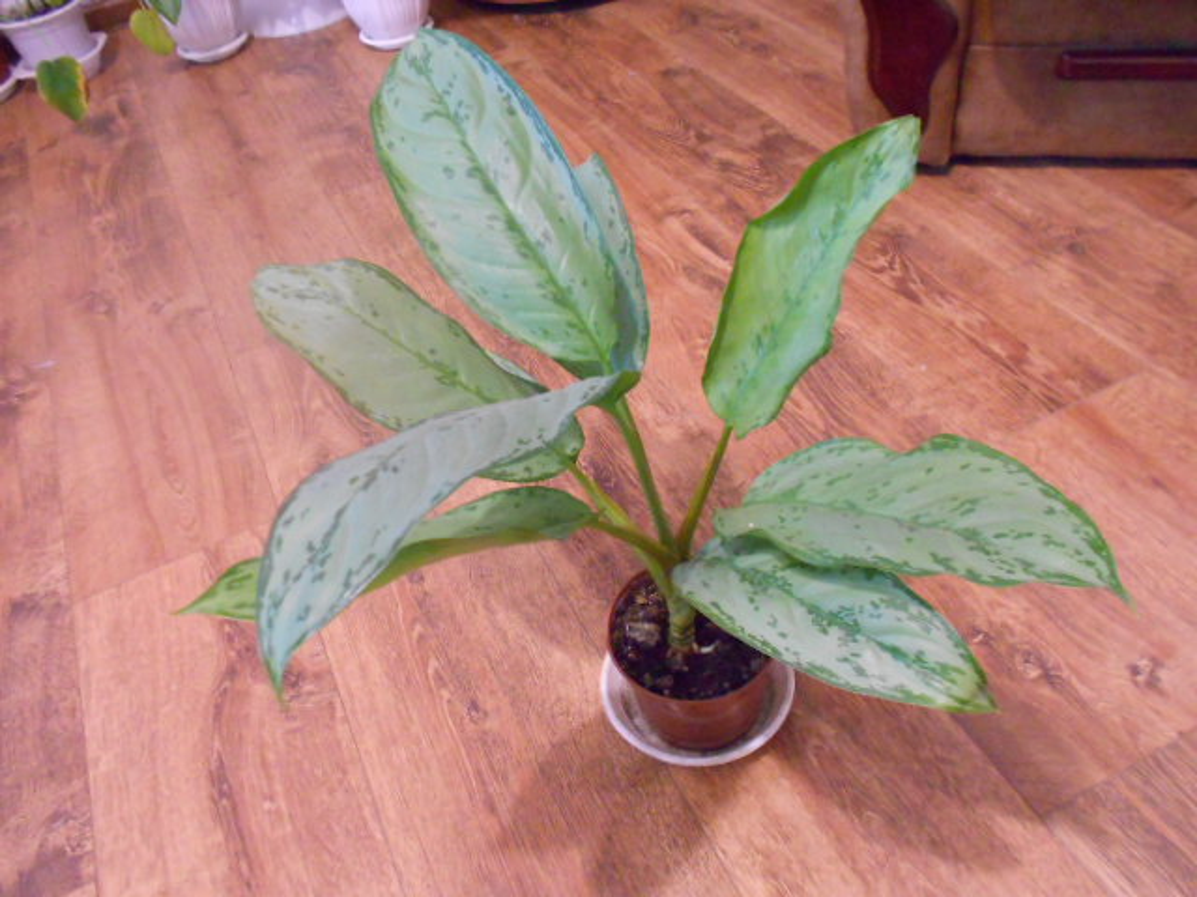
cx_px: 598
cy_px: 448
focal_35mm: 29
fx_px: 1003
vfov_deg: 48.2
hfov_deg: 61.7
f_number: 3.4
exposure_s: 1/8
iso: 800
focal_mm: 5.3
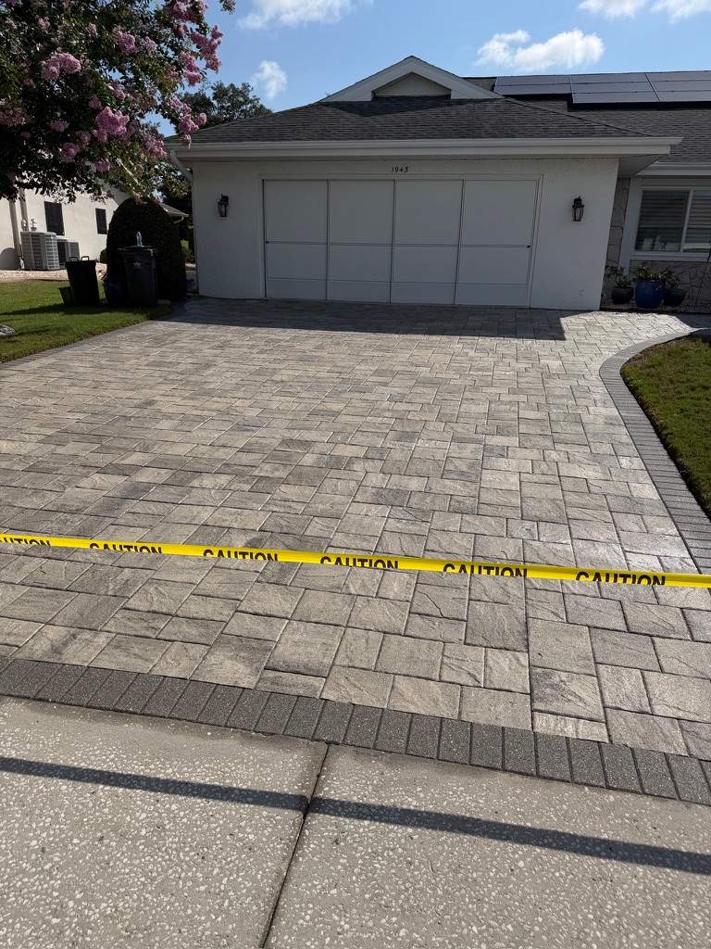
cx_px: 356
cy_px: 474
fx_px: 657
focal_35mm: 24
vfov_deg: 71.6
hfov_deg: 56.8
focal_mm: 6.76
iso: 80
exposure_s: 1/9091
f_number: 1.78
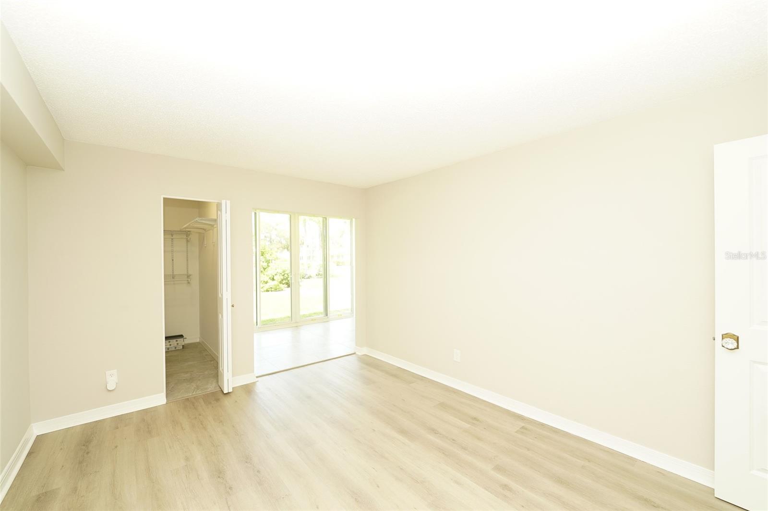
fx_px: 298
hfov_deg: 104.3
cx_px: 384
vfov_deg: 81.1
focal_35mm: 14
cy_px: 256
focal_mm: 14
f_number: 2.5
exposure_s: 1/60
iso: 100
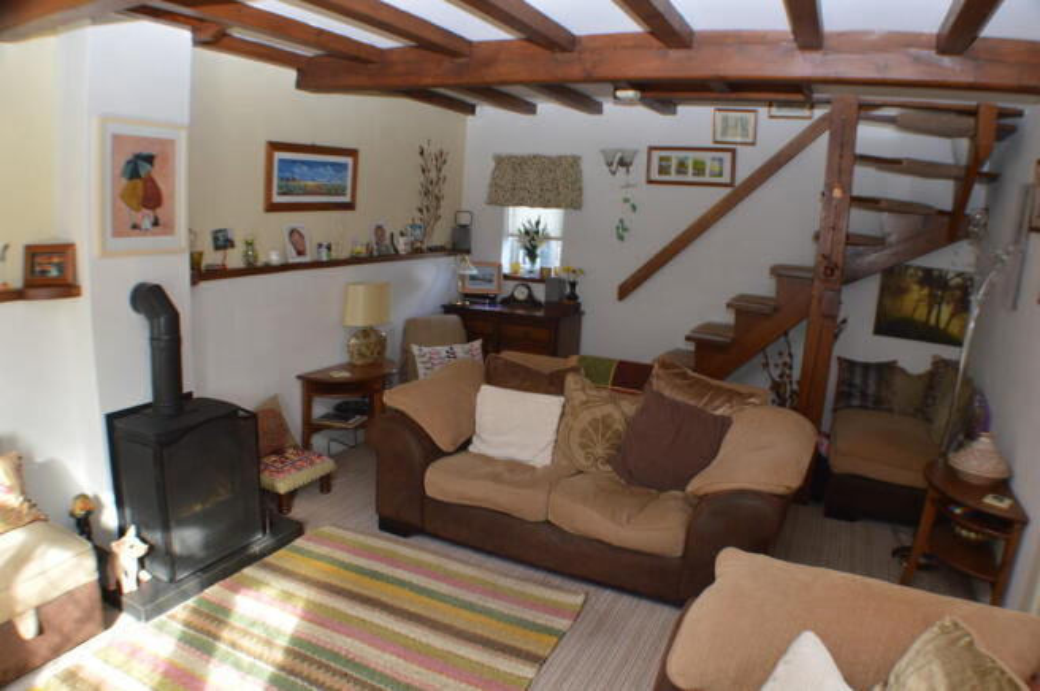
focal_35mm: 30
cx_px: 520
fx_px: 866
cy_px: 346
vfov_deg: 43.5
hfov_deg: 62.0
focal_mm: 20
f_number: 8
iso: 200
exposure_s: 1/8
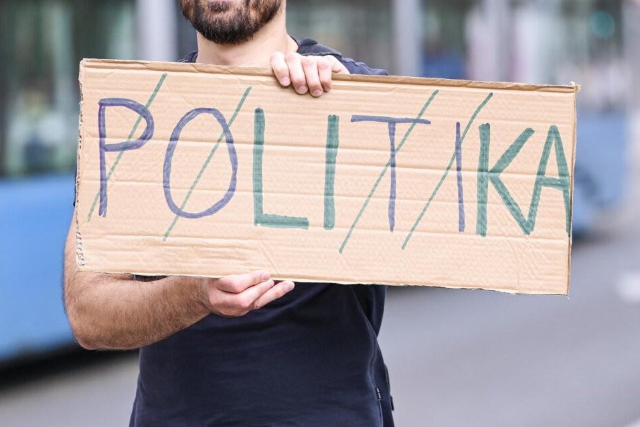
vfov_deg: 5.4
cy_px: 172
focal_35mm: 257
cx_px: 376
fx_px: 4570
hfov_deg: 8.0
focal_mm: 130
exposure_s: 1/1600
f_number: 2.8
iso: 400
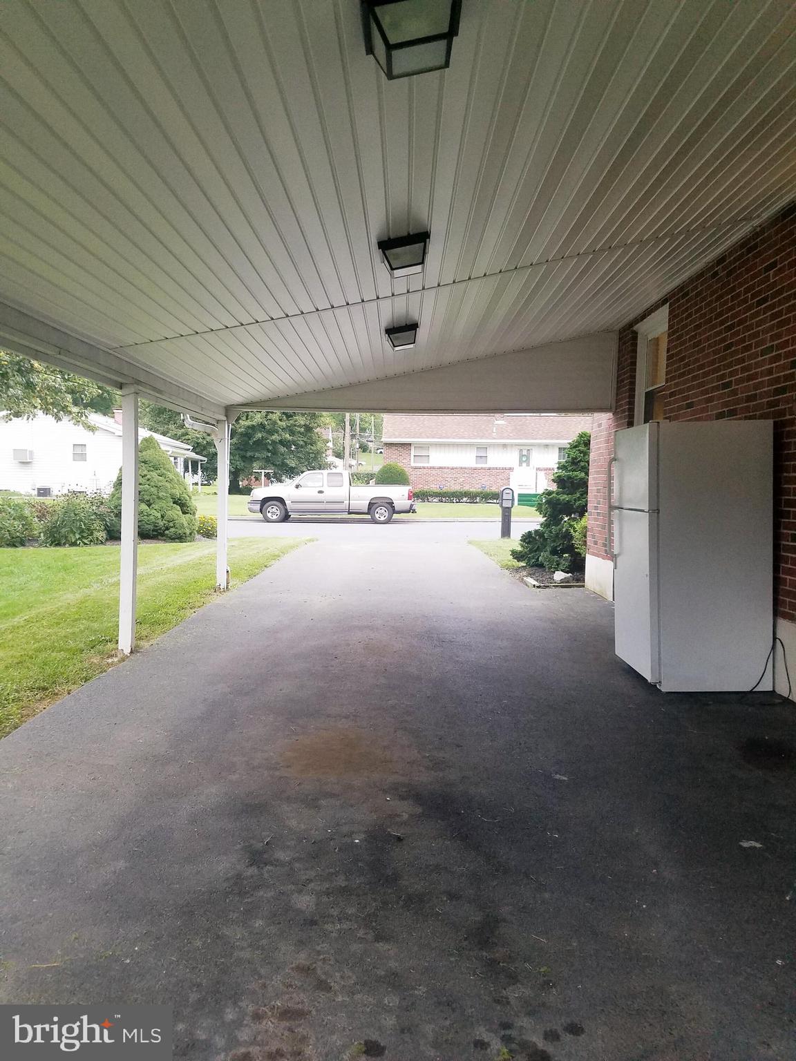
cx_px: 398
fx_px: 797
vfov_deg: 67.3
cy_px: 530
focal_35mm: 26
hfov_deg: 53.1
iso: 160
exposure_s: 1/40
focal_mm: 4.2
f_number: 1.7
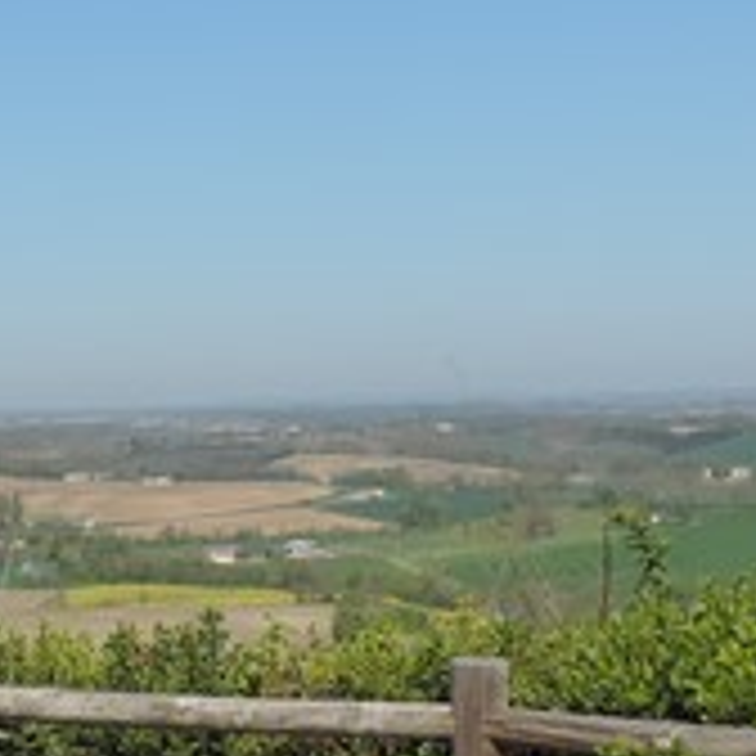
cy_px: 576
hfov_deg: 16.8
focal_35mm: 101
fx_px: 2496
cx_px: -50
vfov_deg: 17.1
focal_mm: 4.3
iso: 80
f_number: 3
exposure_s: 1/1600
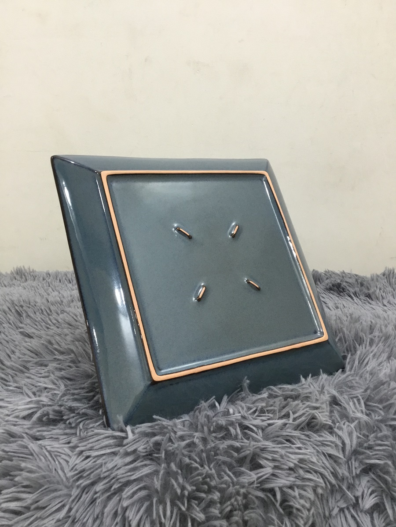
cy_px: 264
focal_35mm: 31
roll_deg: +0.6
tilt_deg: -17.0
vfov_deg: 58.4
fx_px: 473
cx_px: 198
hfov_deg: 45.4
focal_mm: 3.3
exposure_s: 1/33
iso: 125
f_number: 2.4
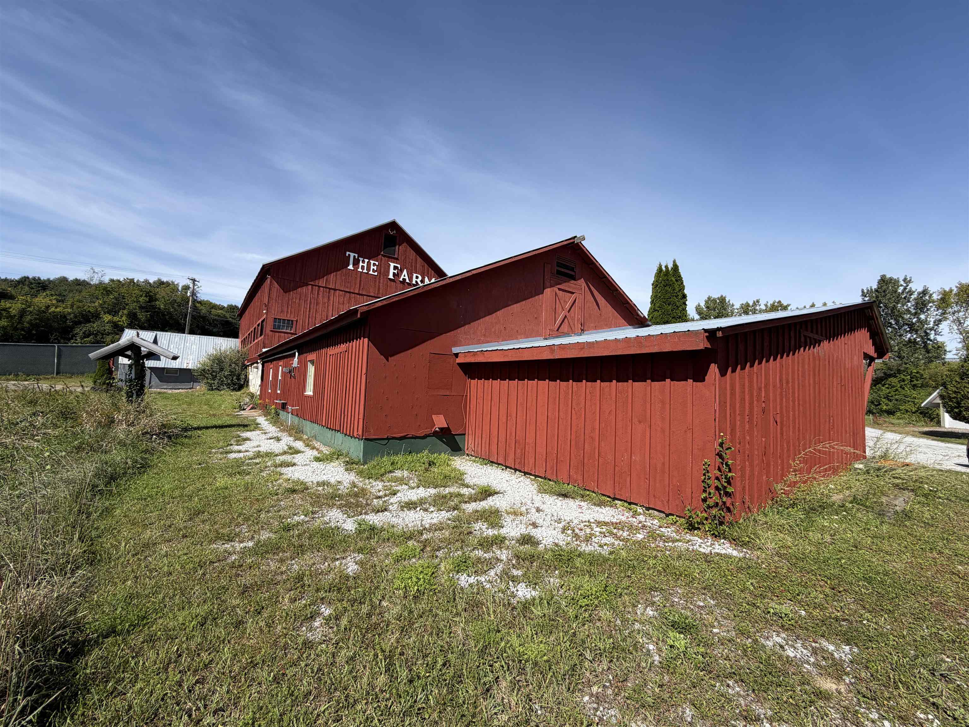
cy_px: 364
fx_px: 392
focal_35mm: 14
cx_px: 484
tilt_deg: +4.0
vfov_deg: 85.7
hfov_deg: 102.1
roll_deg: -2.0
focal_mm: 2.22
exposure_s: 1/799
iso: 20
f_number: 2.2
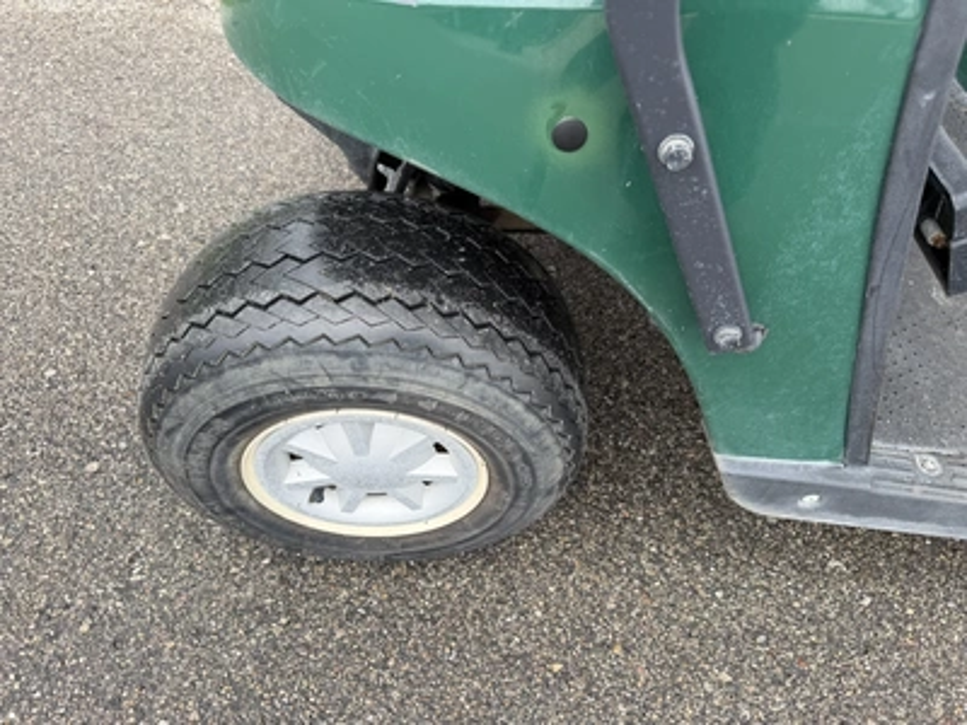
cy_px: 362
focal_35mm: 24
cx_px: 484
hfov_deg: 71.6
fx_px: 670
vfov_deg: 56.8
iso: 80
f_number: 1.78
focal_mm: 6.76
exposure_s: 1/497
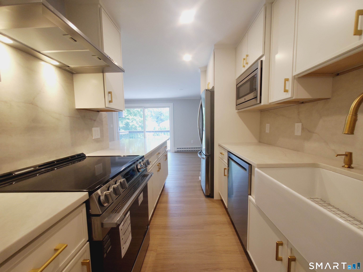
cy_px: 136
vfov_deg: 89.9
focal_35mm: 13
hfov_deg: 106.2
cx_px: 182
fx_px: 136
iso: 100
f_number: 2.2
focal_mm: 1.8
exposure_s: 1/60
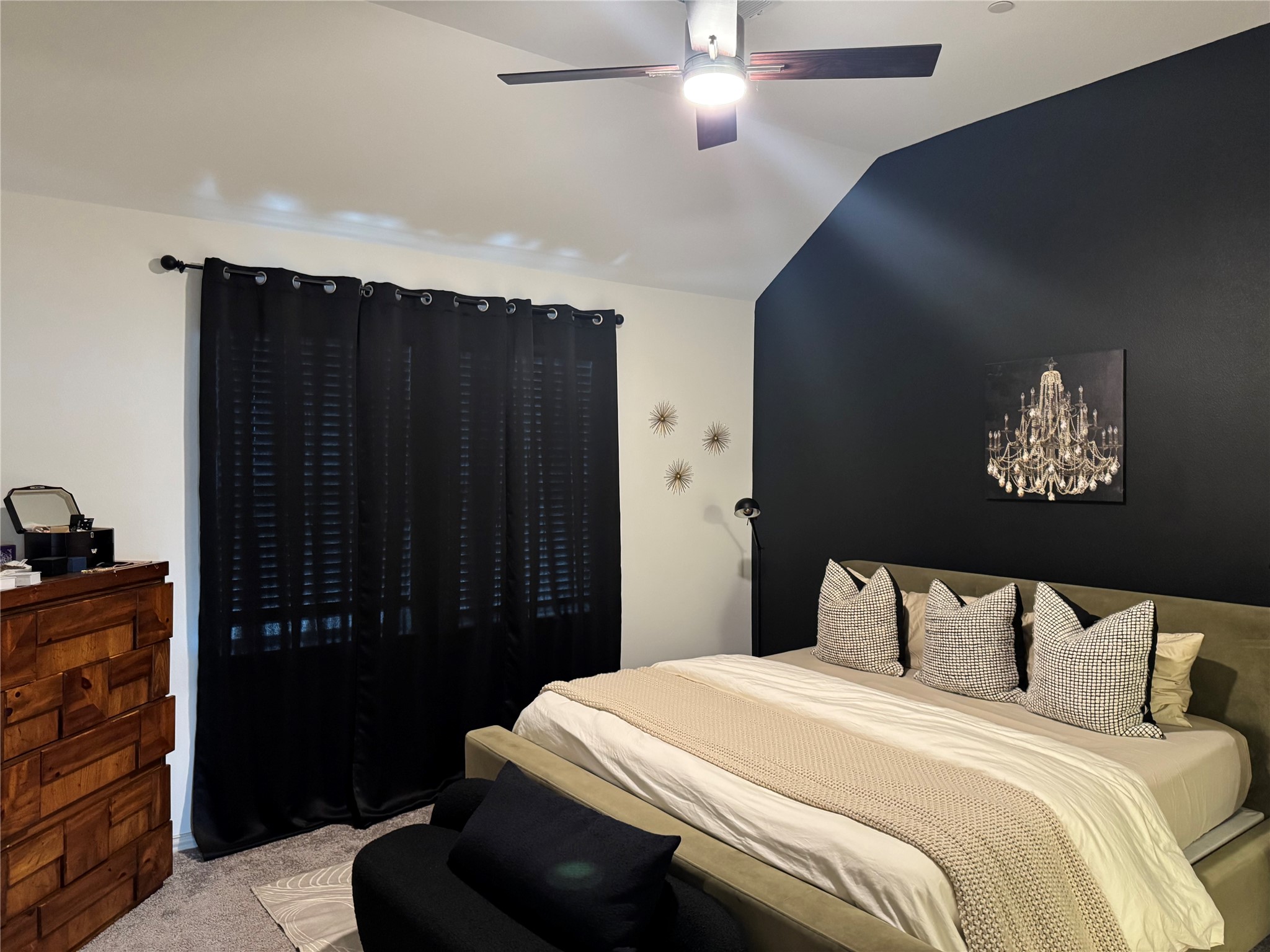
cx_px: 635
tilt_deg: -2.0
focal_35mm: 24
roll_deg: -0.8
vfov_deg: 56.8
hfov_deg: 71.6
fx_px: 881
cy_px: 476
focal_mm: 6.76
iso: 800
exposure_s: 1/60
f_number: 1.78
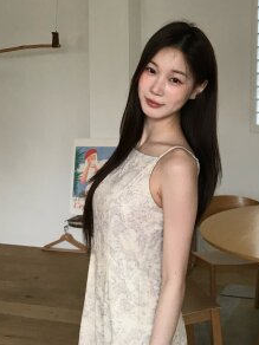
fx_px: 459
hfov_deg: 31.3
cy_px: 222
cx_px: 168
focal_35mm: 46
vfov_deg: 40.9
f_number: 1.8
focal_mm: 3.99
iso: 25
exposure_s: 1/30
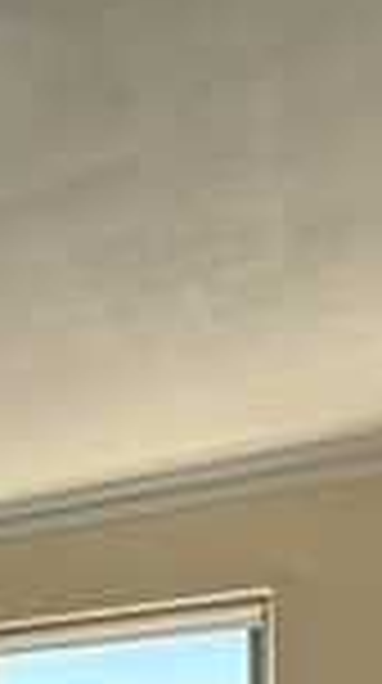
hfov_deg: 13.1
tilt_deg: +0.7
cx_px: -555
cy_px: 882
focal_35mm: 67
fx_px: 1212
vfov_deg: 26.7
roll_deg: +0.3
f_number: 2.2
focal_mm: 2.22
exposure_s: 1/135
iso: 64
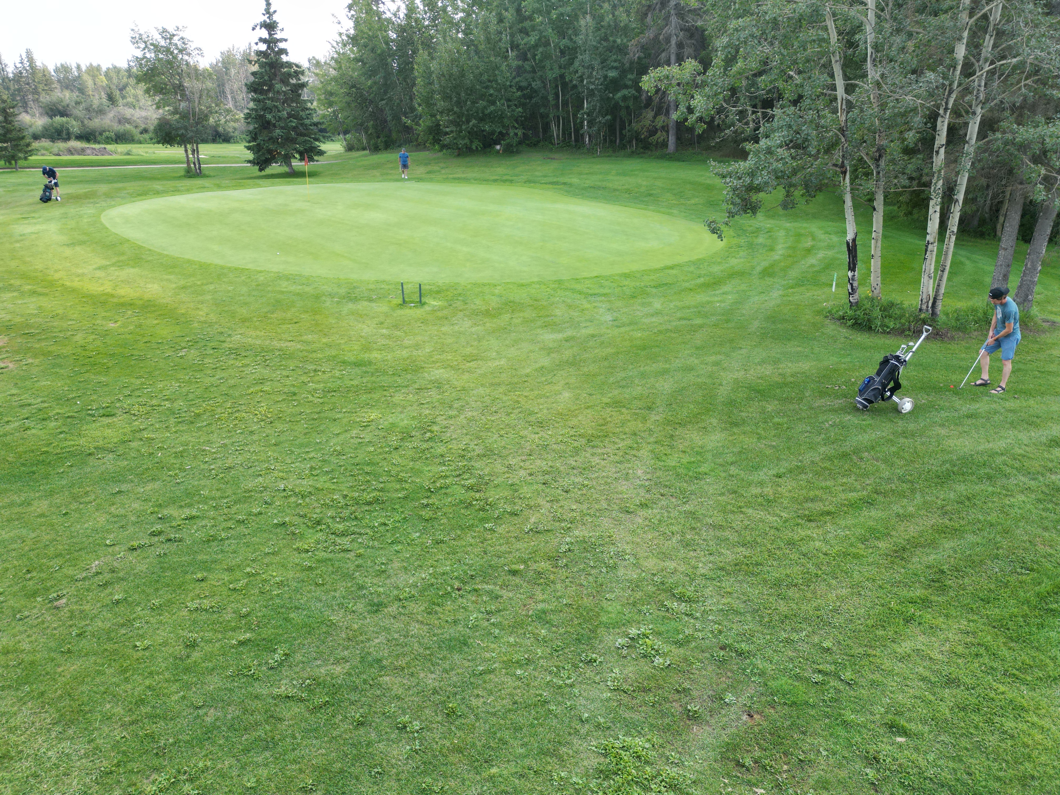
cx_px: 530
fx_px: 735
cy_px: 398
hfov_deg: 71.6
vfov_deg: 56.8
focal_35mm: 24
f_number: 1.7
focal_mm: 6.72
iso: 200
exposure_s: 1/1000
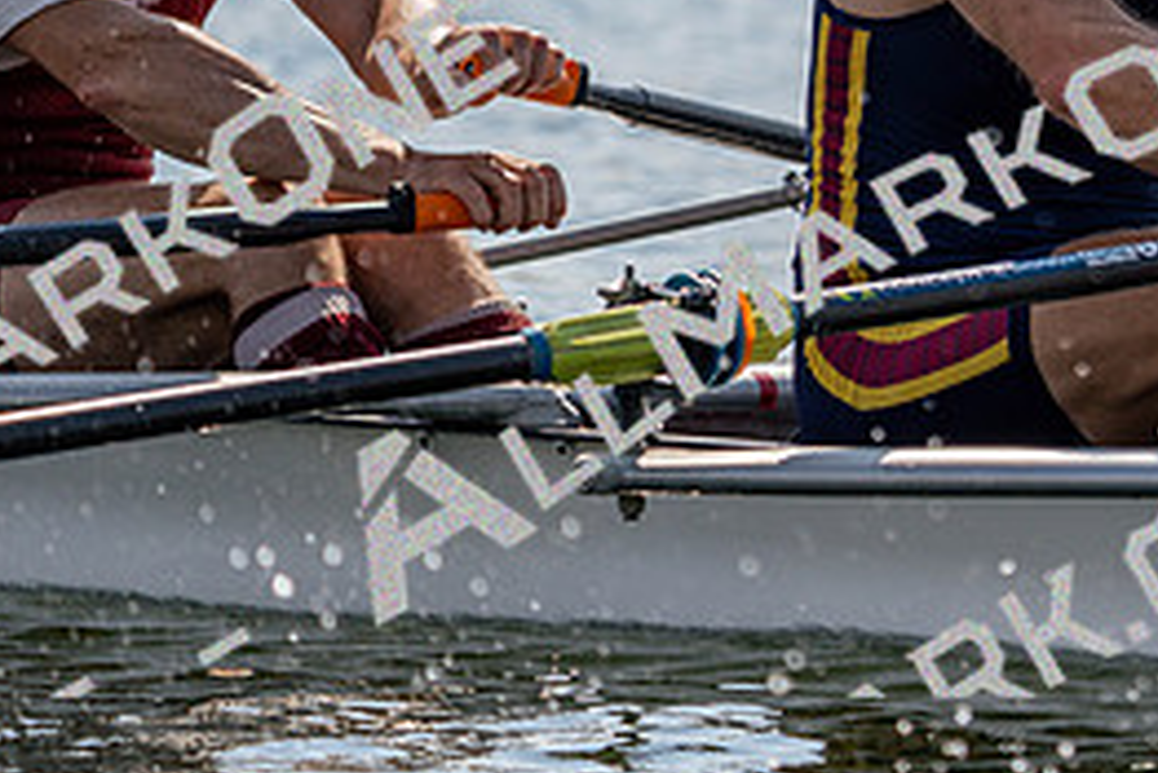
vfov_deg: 3.1
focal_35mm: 443
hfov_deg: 4.6
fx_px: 14257
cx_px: 1255
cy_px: -60
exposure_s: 1/1600
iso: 160
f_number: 5.6
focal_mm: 200
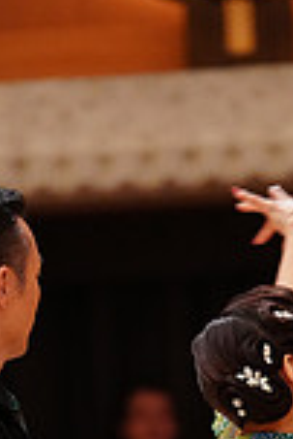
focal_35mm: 573
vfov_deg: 3.6
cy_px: 709
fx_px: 6979
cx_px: 190
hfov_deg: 2.4
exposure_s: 1/320
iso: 3200
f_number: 2.8
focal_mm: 149
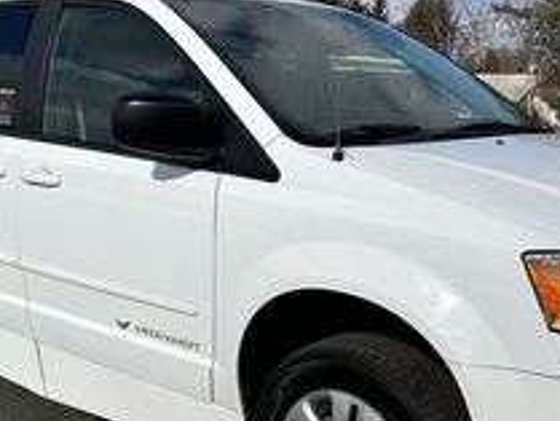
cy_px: 271
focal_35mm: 46
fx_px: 745
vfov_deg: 31.4
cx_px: 322
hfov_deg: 41.1
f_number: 1.78
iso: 80
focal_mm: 6.76
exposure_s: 1/12346
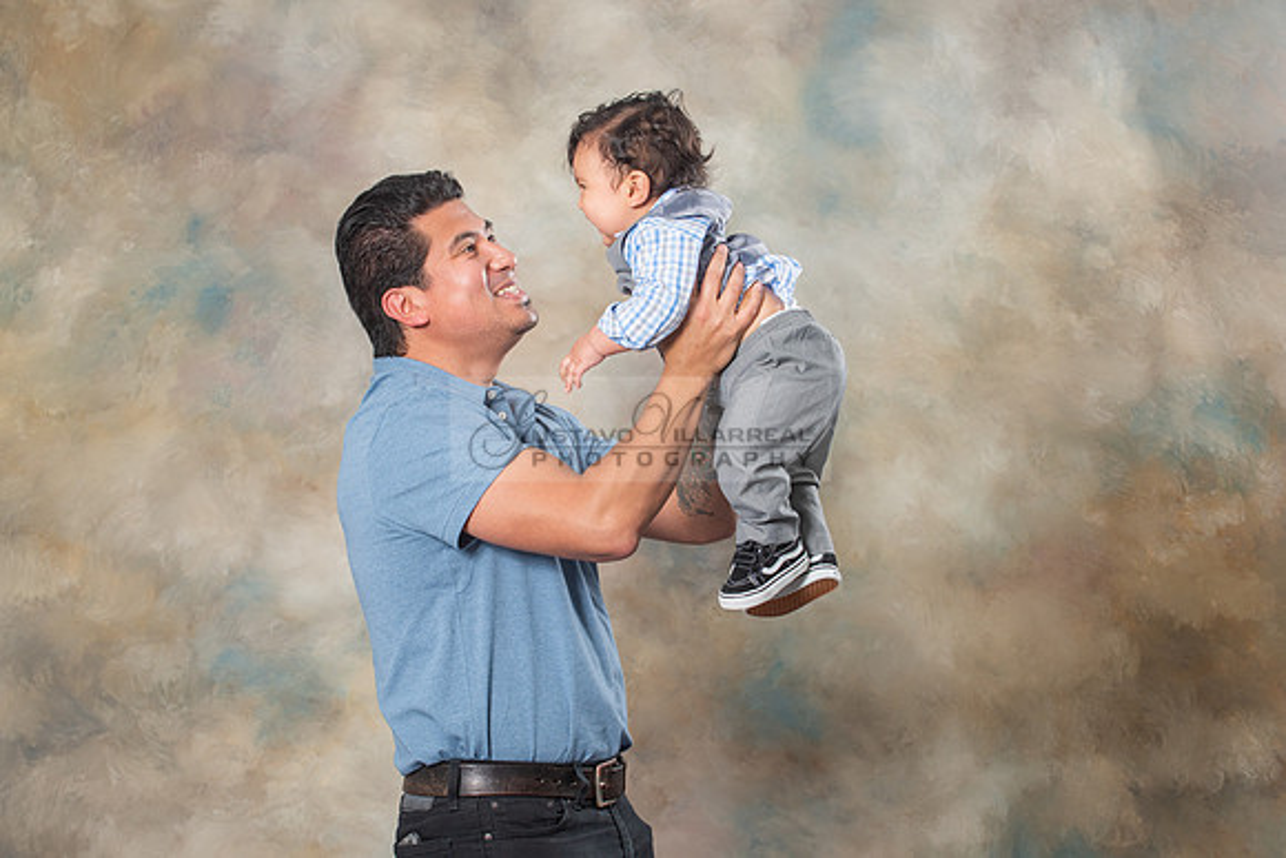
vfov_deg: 12.0
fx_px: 4097
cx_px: 619
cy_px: 426
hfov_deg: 17.8
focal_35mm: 115
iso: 200
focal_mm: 98
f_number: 5.6
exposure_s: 1/125
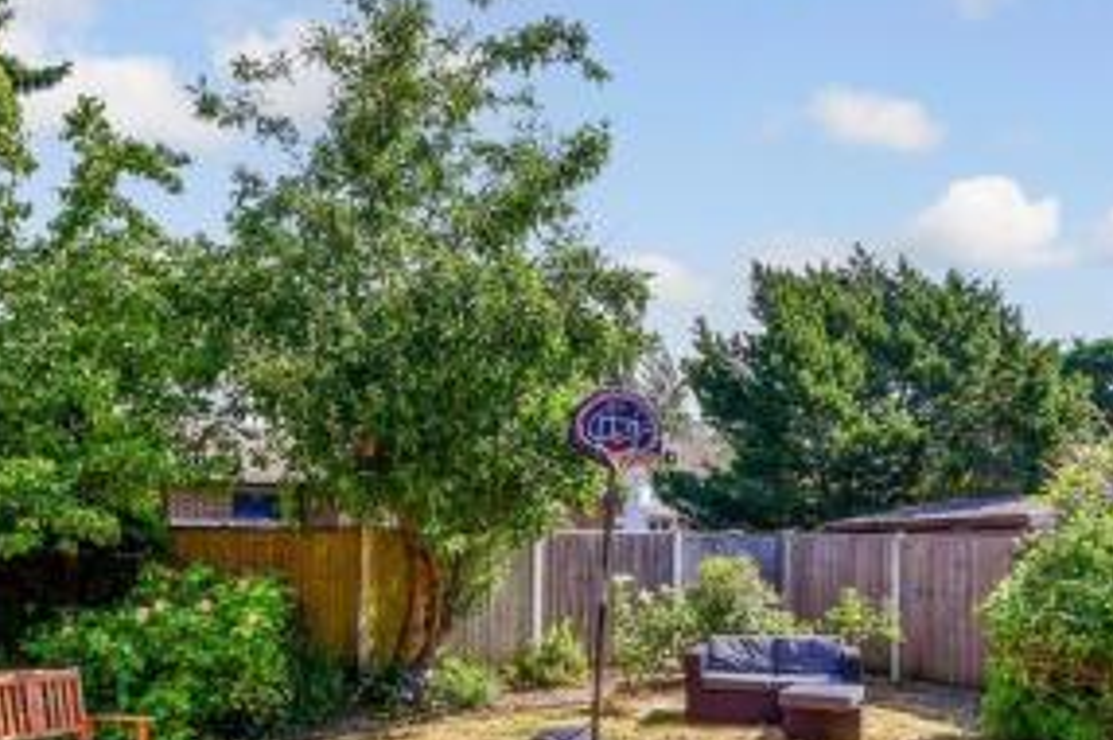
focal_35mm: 25
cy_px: 512
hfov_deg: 70.5
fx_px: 772
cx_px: 693
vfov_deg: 50.0
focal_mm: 10
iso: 320
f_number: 8
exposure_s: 1/400
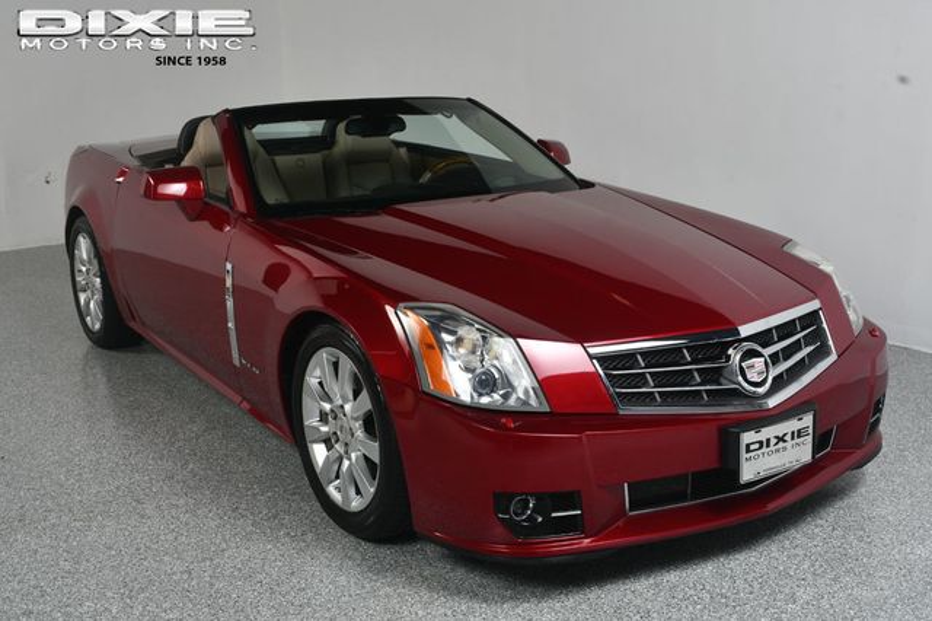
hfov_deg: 48.5
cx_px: 466
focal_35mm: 40
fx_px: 1035
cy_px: 310
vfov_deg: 33.4
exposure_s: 1/160
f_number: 13
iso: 100
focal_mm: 27
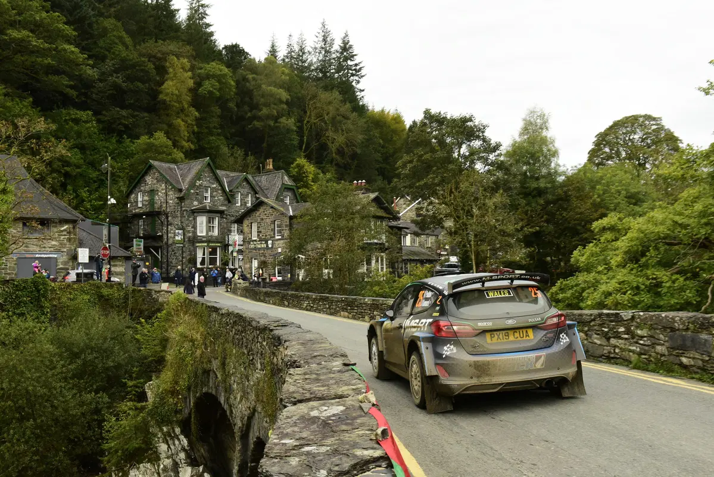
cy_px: 238
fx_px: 635
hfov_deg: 58.7
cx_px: 357
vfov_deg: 41.1
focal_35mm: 32
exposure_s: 1/250
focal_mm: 32
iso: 2500
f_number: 10
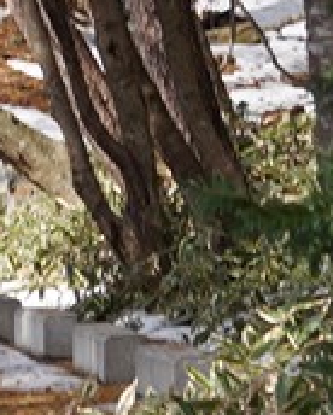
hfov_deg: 3.9
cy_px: -326
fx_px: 4685
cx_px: -878
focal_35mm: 381
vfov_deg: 5.0
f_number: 6.3
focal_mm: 35
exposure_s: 1/100
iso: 100
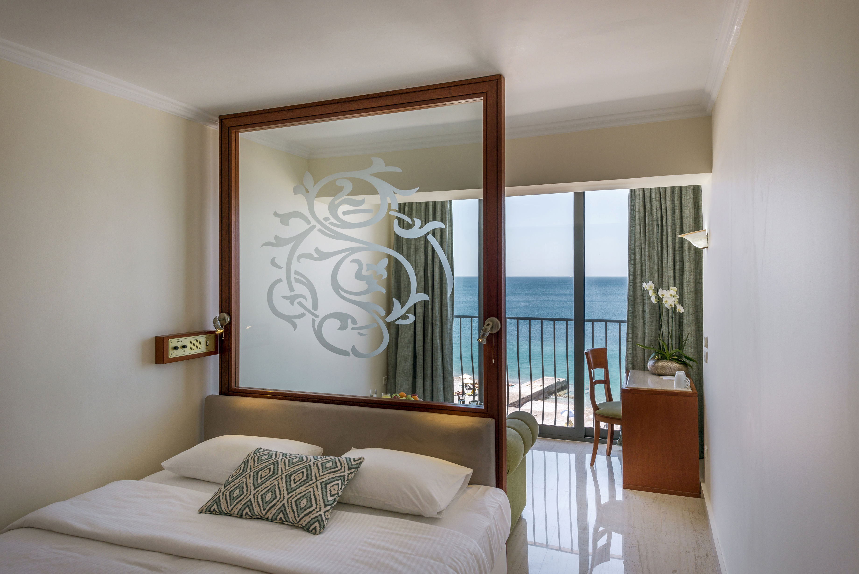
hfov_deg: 76.1
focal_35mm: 23
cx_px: 430
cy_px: 287
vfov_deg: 55.1
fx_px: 549
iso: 100
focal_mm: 23
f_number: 7.1
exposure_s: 1/100
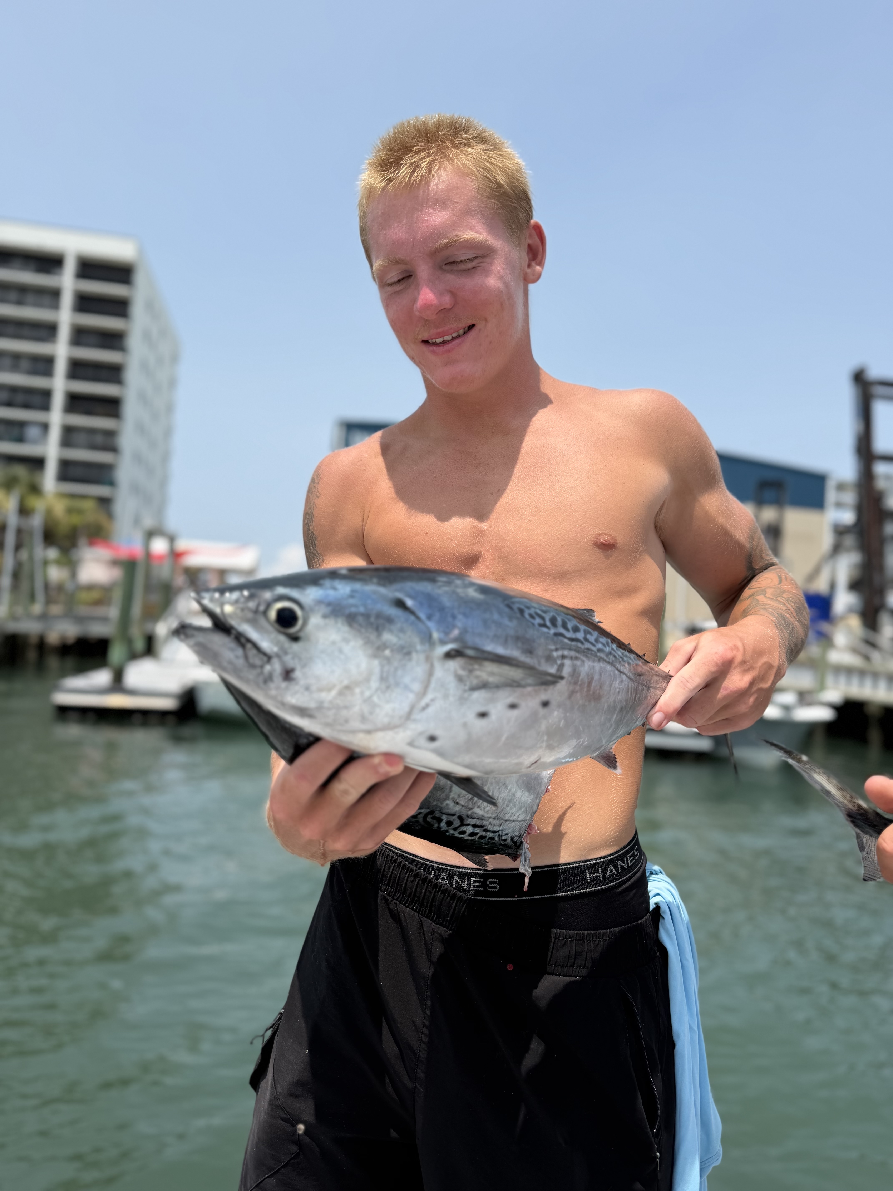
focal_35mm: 24
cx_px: 446
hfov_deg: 56.8
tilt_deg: +2.0
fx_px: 826
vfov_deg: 71.6
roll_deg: -4.1
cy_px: 596
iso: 80
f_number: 1.78
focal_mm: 6.76
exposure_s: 1/4673
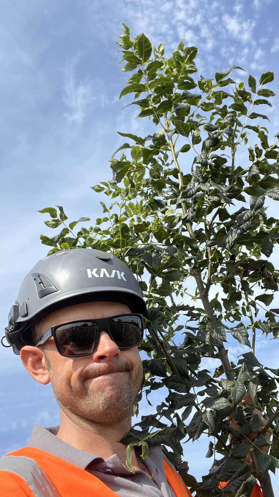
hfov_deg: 35.4
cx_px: 174
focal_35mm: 33
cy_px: 250
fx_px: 434
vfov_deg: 59.5
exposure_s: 1/628
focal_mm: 2.71
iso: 32
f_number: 2.2
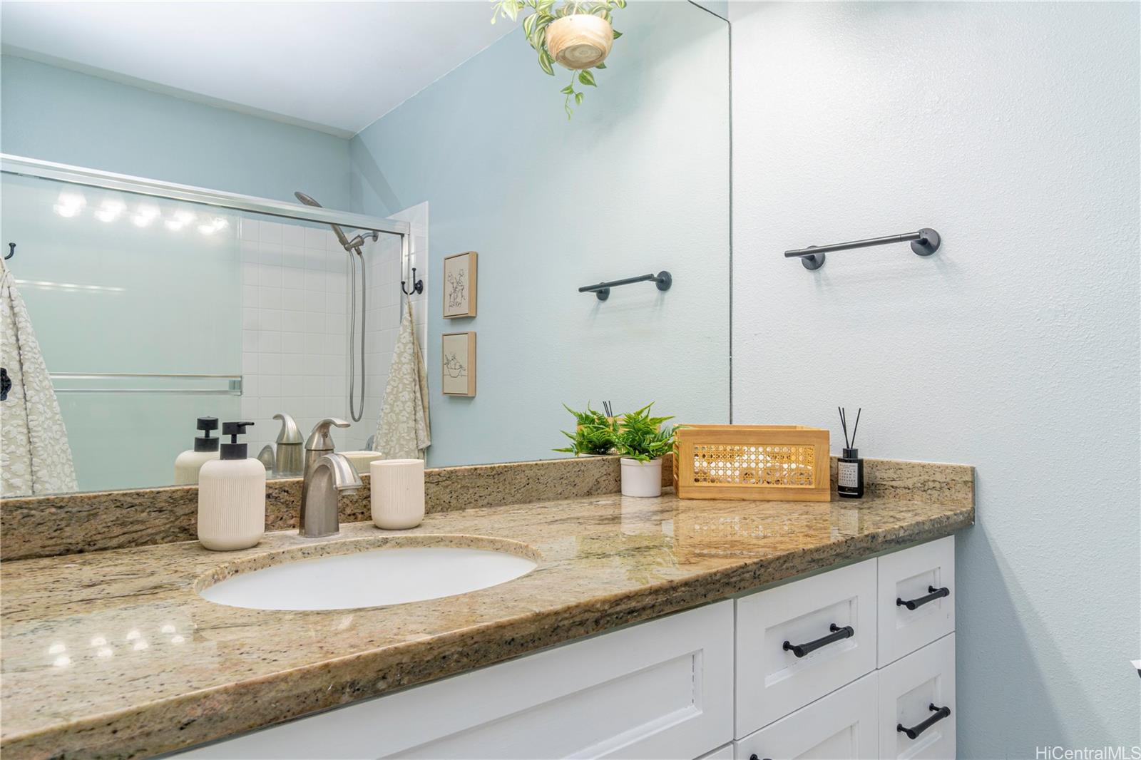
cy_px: 380
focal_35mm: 21
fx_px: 665
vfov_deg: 59.5
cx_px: 570
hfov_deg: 81.2
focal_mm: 14
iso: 100
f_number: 8
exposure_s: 1/13
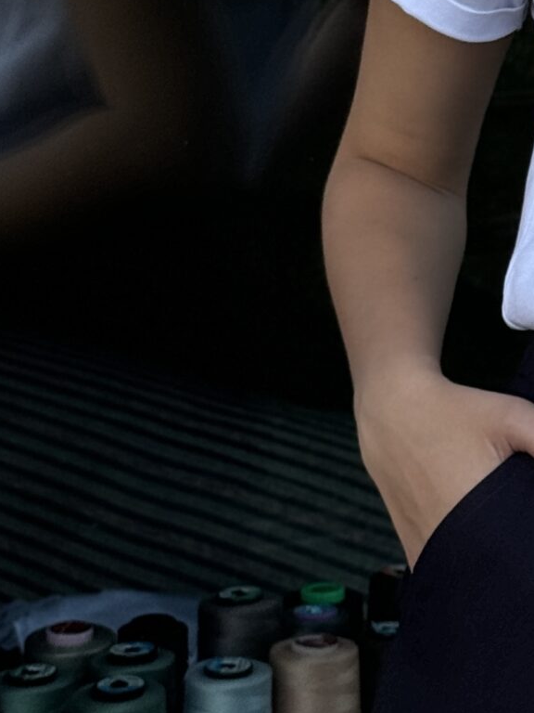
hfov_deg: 9.0
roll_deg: -0.7
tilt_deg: -2.3
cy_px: -116
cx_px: 840
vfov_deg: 12.1
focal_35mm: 160
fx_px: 3291
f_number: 1.78
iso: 64
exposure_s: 1/693
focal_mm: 6.76
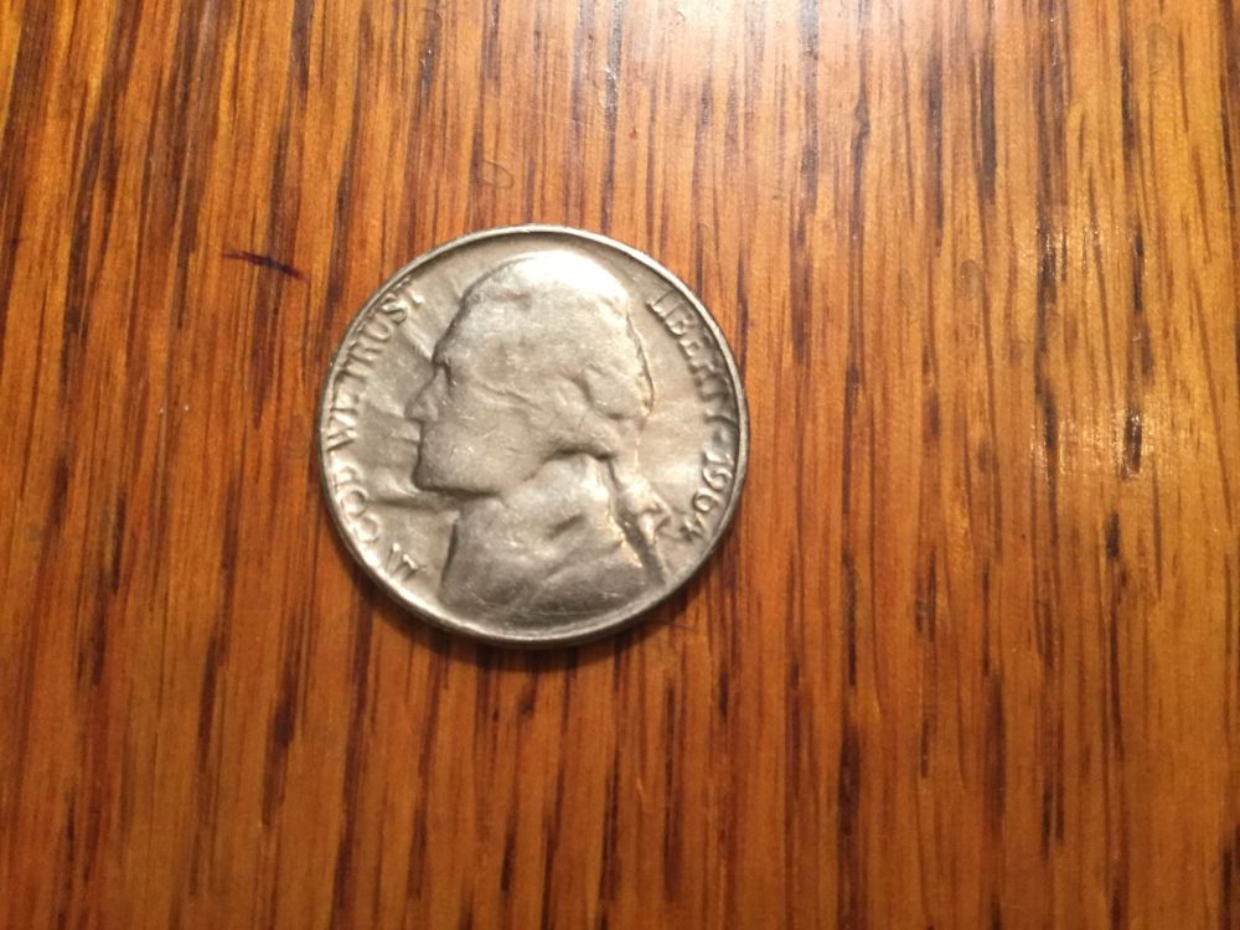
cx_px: 620
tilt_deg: -83.4
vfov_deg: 45.4
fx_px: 1110
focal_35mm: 31
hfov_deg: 58.4
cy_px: 465
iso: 125
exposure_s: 1/30
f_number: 2.4
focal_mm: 3.3
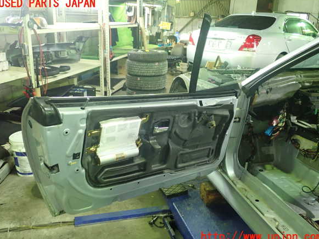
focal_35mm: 31
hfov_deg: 58.4
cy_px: 120
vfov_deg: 45.4
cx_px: 160
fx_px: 286
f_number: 2.3
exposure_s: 1/50
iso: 800
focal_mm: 5.5
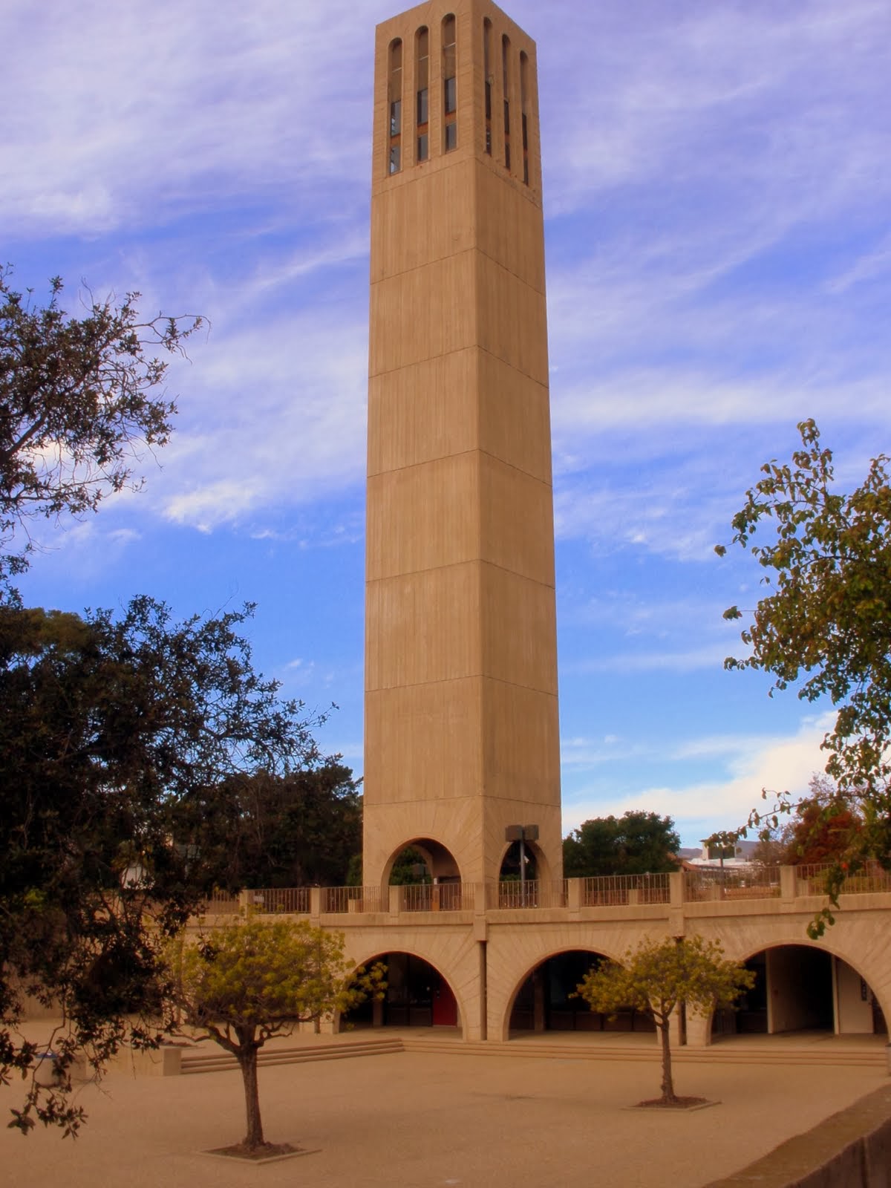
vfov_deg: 51.4
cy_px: 594
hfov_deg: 39.7
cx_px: 446
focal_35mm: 36
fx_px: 1235
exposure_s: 1/320
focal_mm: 6.3
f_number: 5.6
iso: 80
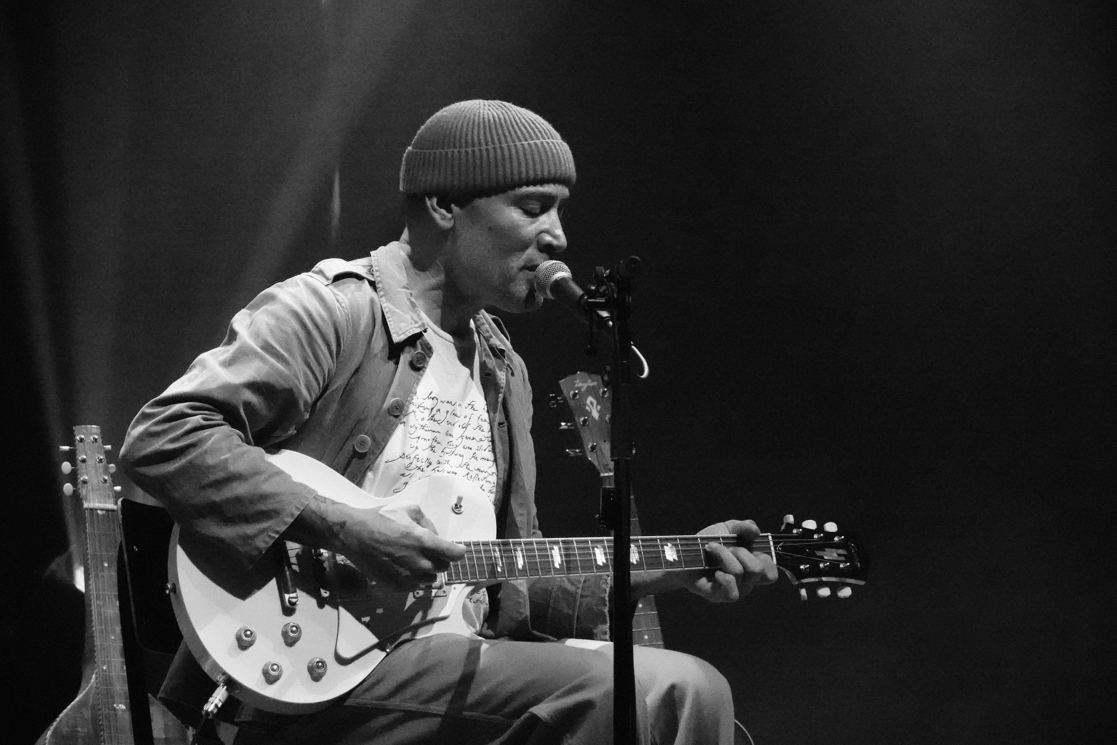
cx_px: 558
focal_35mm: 207
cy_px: 372
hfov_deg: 9.9
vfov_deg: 6.6
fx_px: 6422
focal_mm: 75.77
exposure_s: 1/320
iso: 12800
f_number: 4
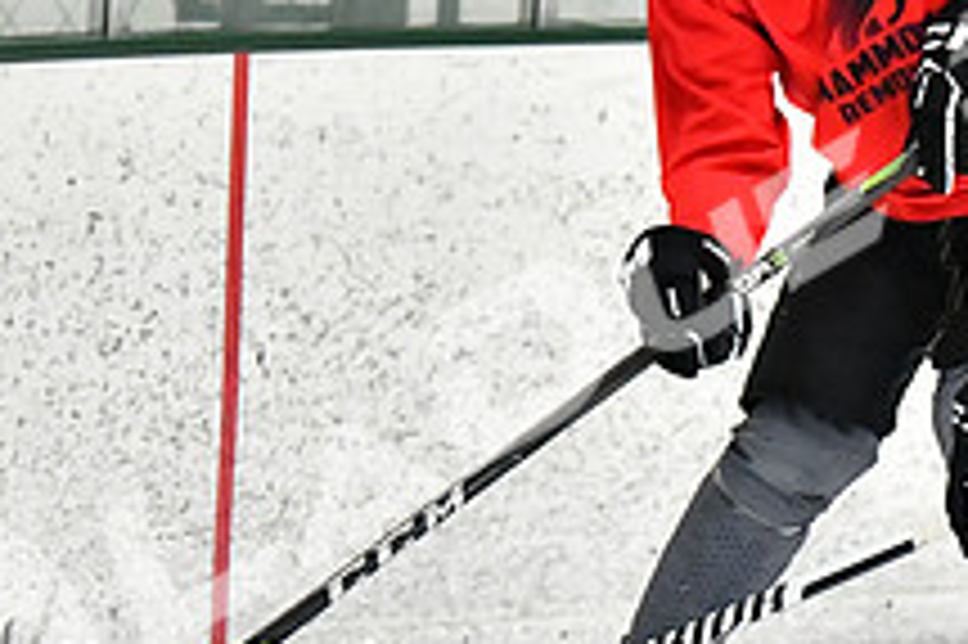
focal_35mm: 526
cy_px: 241
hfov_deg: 3.9
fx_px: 14132
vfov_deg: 2.6
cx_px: 702
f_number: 2.8
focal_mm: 130
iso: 6400
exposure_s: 1/1600
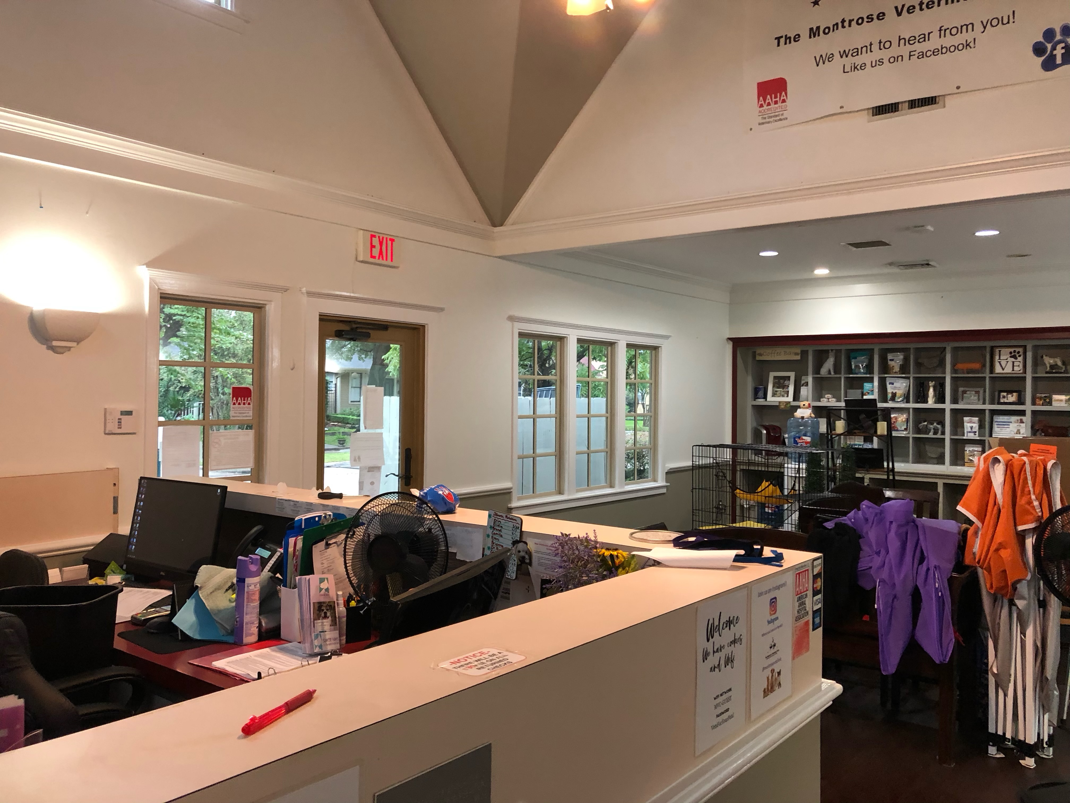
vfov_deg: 49.7
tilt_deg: +0.3
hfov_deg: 63.4
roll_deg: -1.2
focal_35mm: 28
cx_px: 535
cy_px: 402
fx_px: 865
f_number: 1.8
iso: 80
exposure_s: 1/15
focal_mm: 3.99
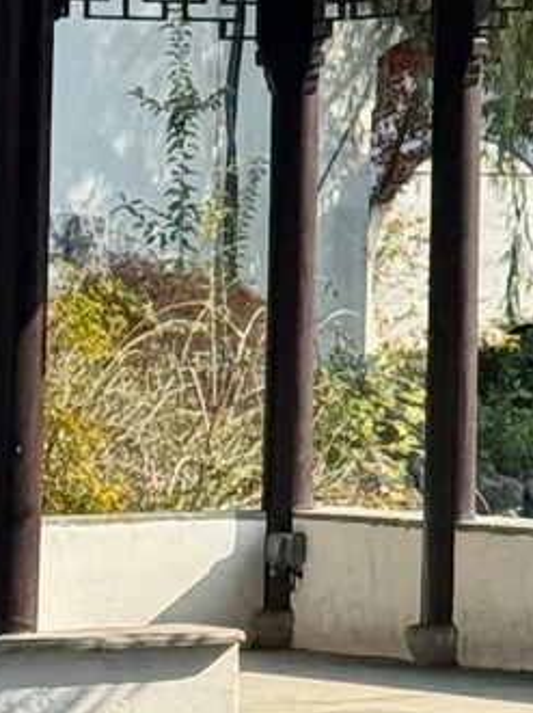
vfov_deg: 6.7
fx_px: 5982
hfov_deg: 5.0
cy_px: -337
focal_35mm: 291
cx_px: 1293
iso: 64
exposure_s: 1/1923
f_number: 1.78
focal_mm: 6.86
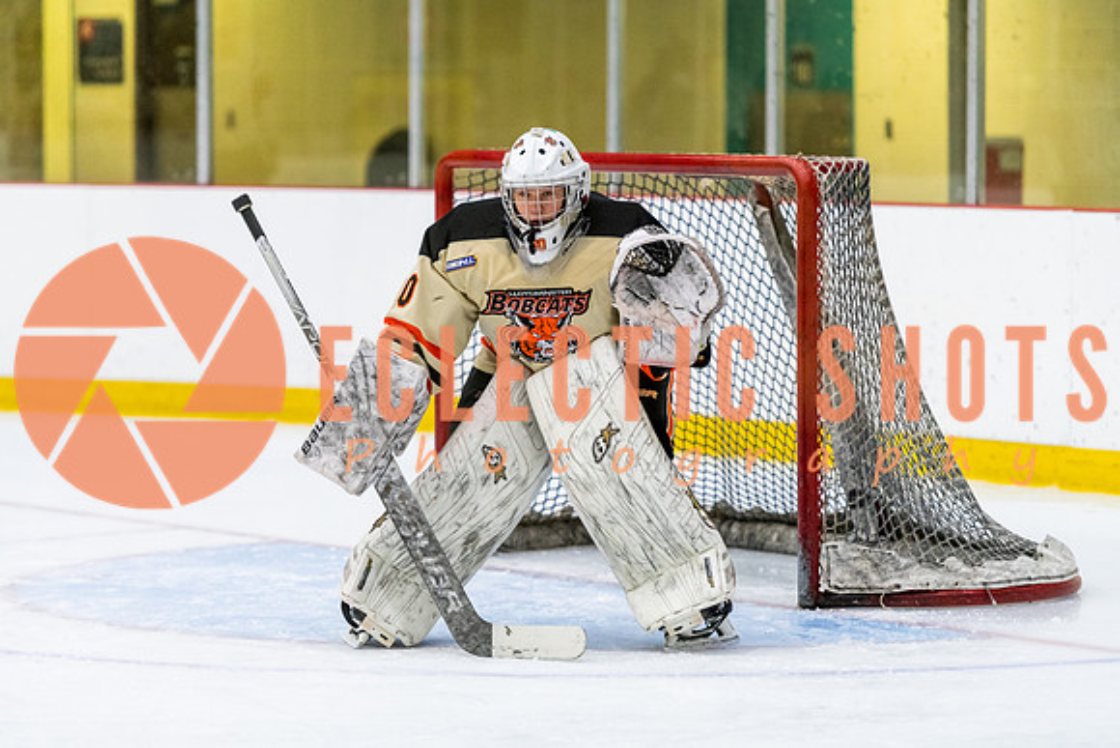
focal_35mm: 175
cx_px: 560
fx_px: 5452
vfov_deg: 7.8
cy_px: 374
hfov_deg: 11.7
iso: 3200
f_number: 2.8
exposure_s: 1/640
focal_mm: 165
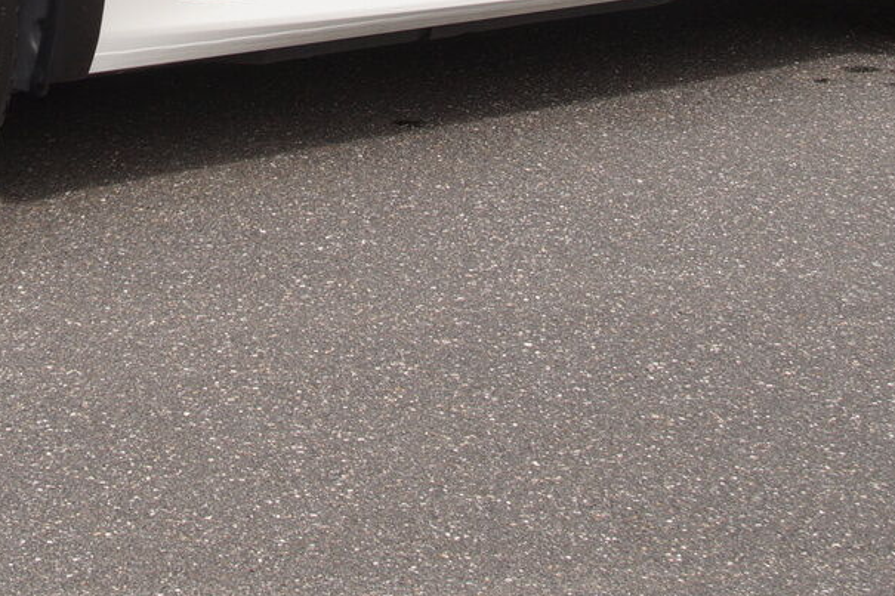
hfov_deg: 12.2
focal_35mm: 167
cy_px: -303
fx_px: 4140
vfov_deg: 8.1
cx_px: 89
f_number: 8
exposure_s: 1/200
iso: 100
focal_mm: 35
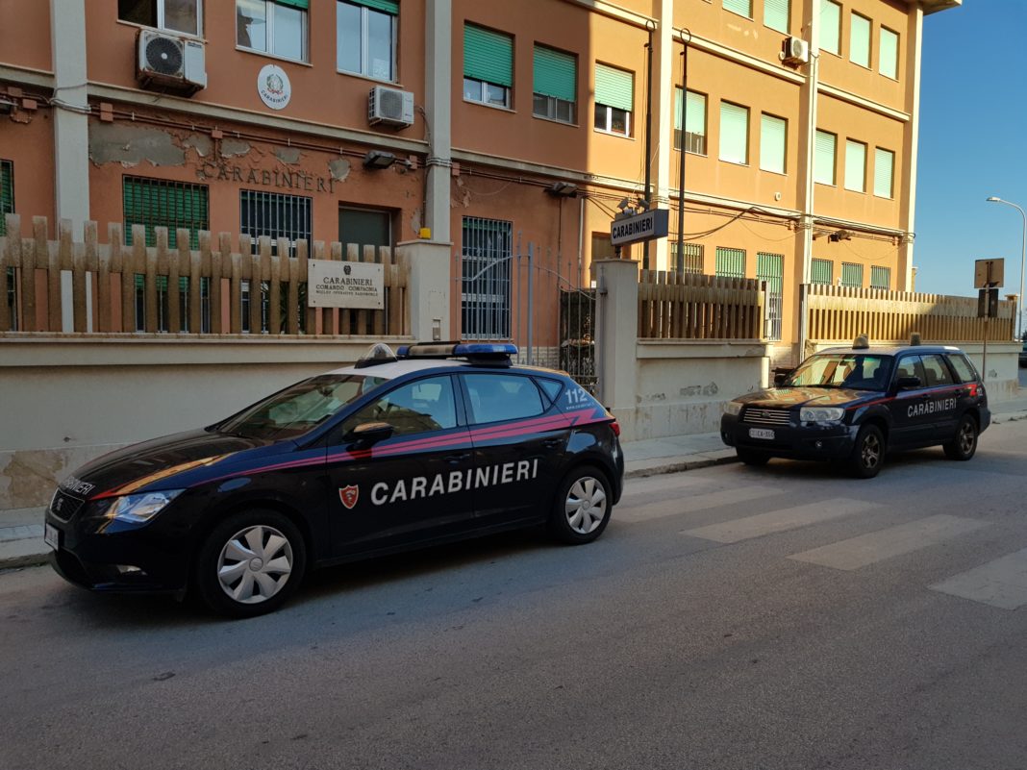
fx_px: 771
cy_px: 385
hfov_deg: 67.3
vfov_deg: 53.1
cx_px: 514
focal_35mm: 26
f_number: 1.7
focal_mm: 4.2
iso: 40
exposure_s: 1/1692
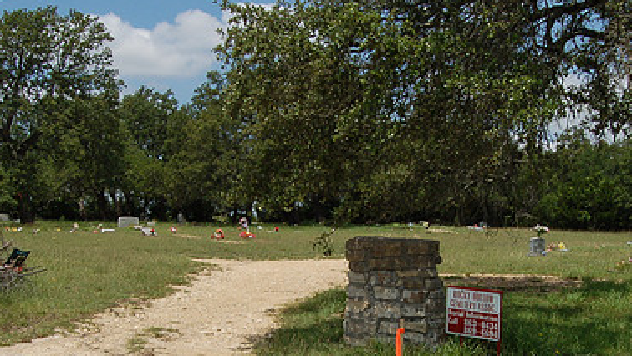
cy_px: 291
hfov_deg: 39.1
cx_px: 354
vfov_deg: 22.3
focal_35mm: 53
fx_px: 889
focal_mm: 22
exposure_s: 1/200
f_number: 16
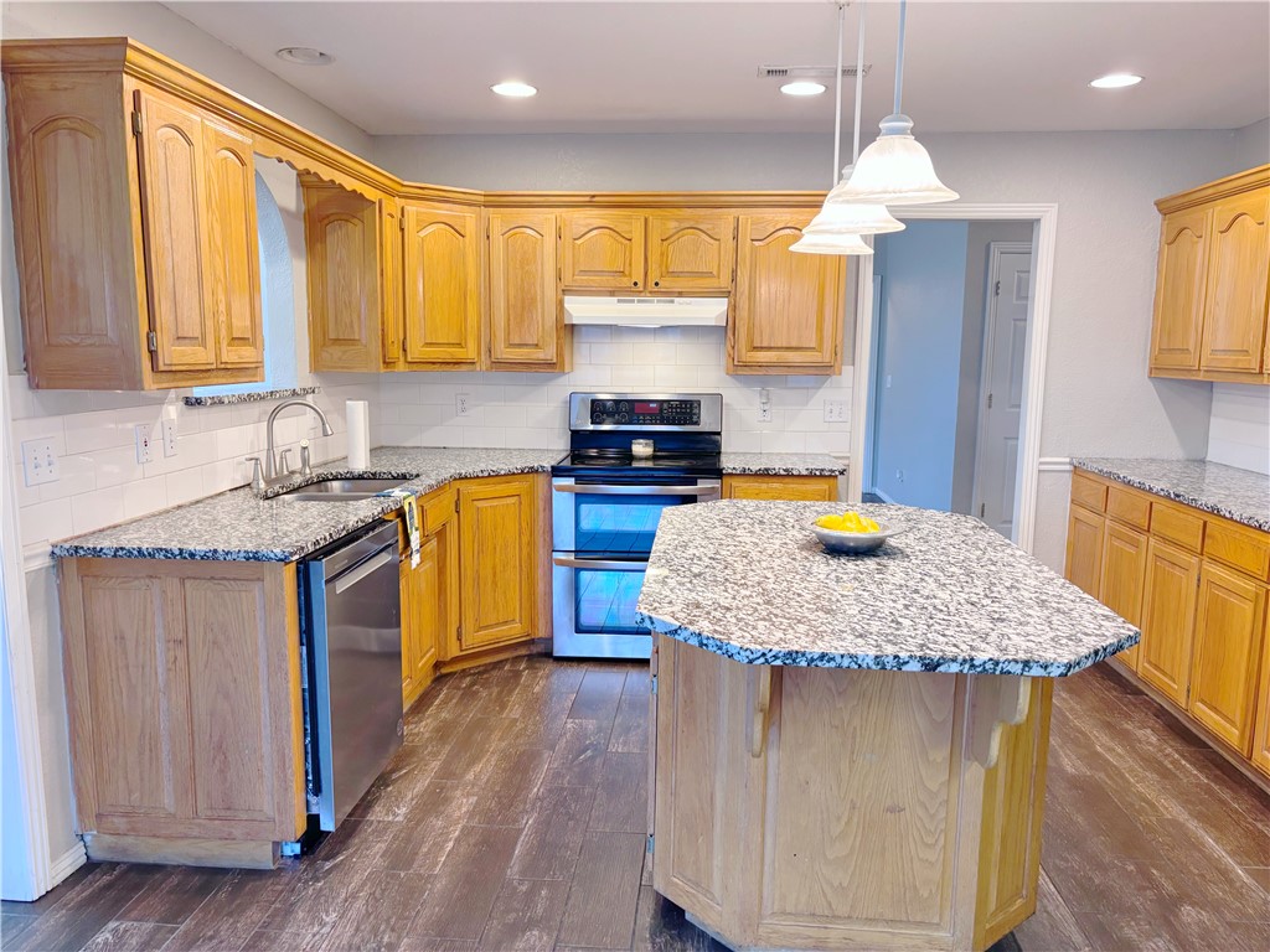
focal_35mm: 26
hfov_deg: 67.3
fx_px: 954
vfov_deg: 53.1
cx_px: 635
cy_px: 476
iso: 200
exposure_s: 1/60
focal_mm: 5.96
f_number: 1.6
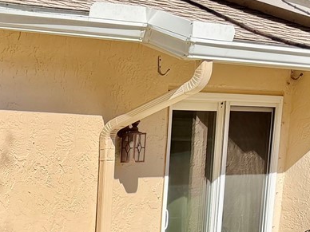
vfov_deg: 13.6
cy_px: 402
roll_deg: +0.9
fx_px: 887
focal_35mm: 99
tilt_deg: -12.9
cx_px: -144
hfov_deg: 17.9
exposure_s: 1/3021
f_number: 1.78
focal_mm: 6.76
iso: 80
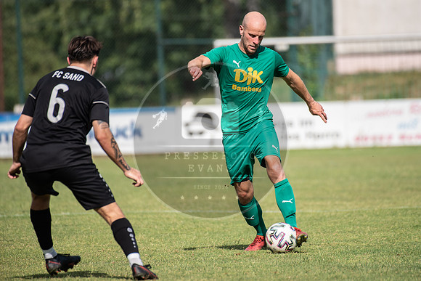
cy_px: 127
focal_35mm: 526
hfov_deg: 3.9
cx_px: 231
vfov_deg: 2.6
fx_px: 6149
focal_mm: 480
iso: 125
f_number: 5.6
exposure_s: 1/1600
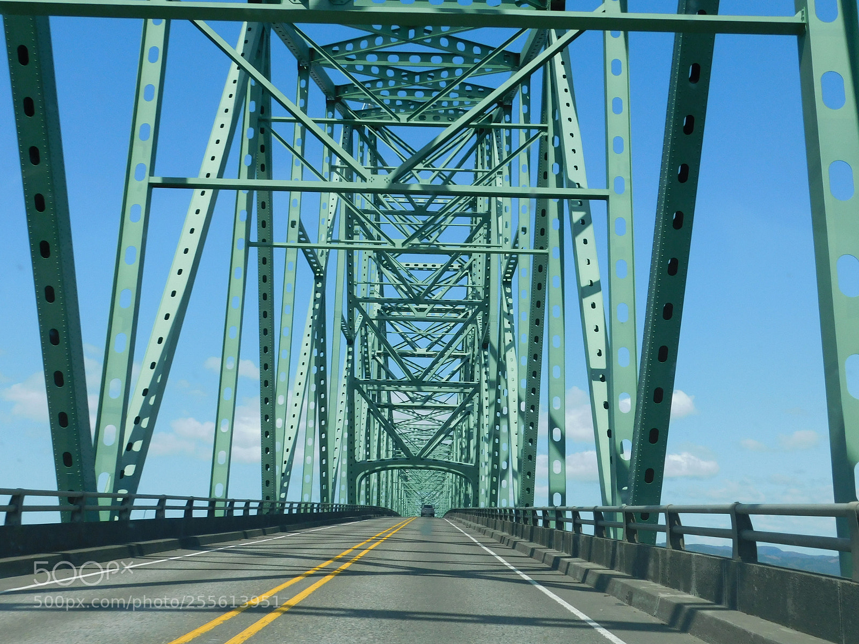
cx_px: 430
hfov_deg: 51.4
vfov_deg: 39.7
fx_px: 893
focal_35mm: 36
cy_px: 322
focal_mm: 6.3
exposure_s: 1/1250
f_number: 3.5
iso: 125
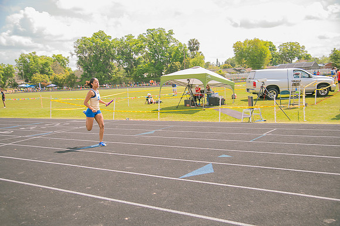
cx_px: 170
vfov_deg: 35.0
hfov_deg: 50.7
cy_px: 113
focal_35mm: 38
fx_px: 359
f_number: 4
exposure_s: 1/200
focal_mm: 38
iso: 200
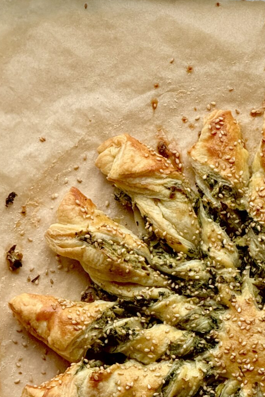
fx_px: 2727
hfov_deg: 5.6
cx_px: 242
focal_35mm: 247
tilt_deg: -81.7
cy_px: 334
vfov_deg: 8.3
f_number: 2.8
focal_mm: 15.66
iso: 400
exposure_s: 1/60
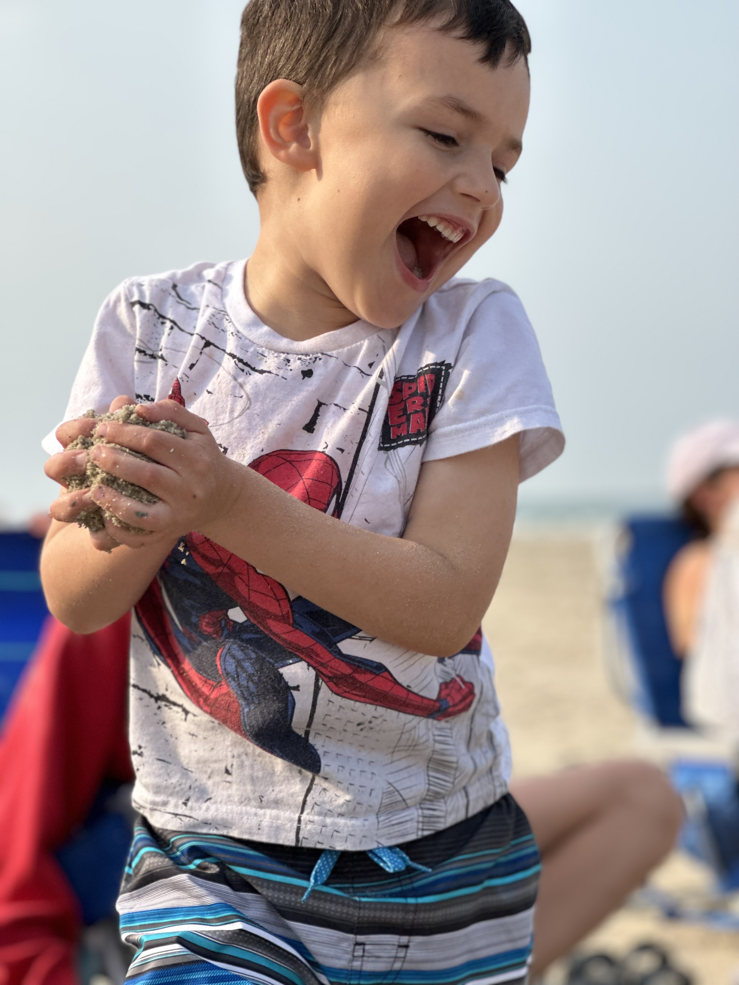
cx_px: 370
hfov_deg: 19.1
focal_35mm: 77
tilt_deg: -0.7
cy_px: 492
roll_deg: +2.2
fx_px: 2192
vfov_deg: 25.3
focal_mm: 9
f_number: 2.8
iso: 32
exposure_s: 1/494
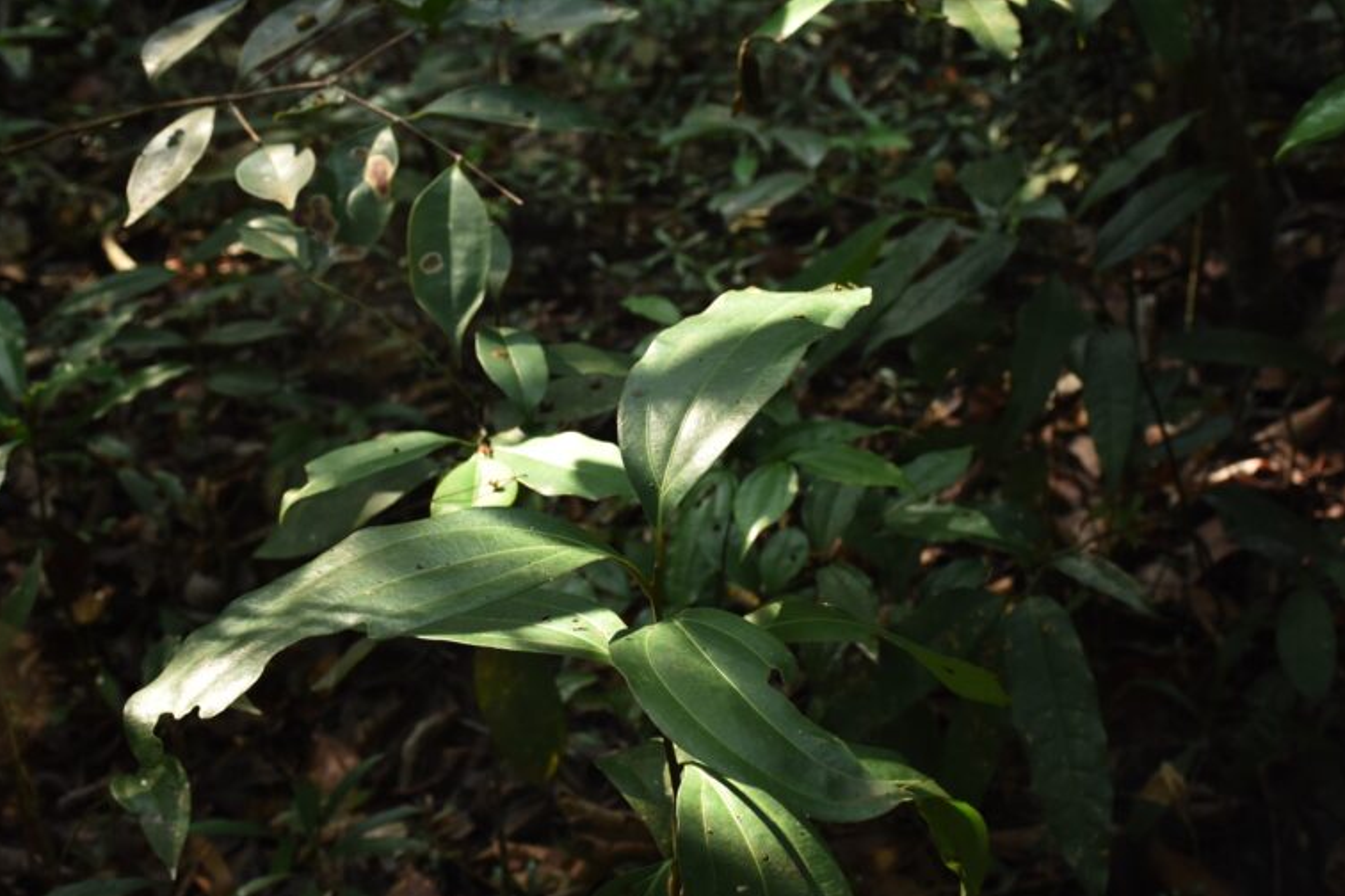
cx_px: 671
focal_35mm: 64
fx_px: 2391
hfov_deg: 31.4
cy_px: 453
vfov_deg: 21.2
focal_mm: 42
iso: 1000
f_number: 9
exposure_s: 1/80
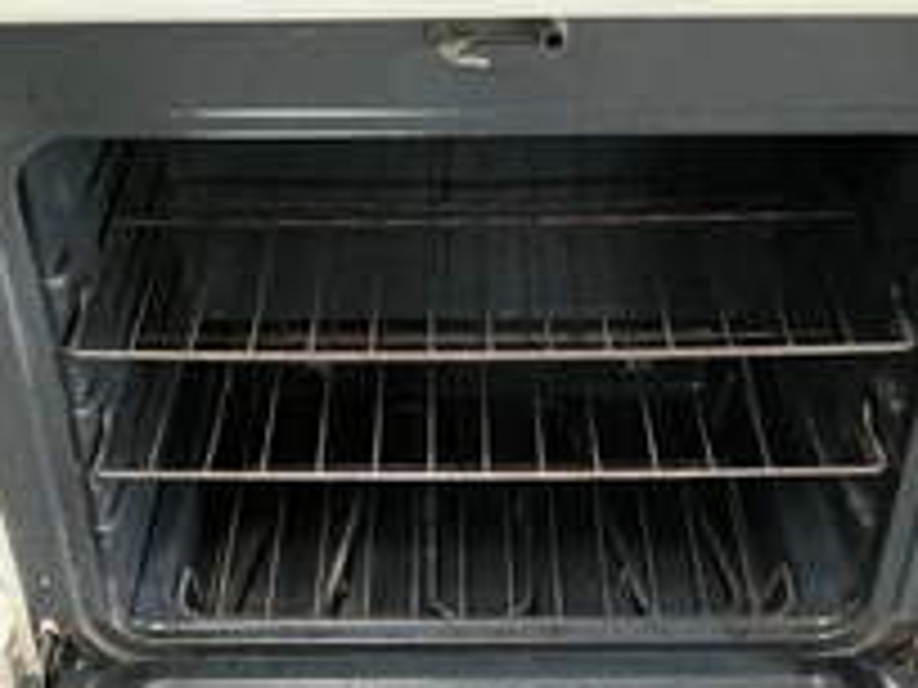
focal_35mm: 57
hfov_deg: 33.8
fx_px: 1512
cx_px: 459
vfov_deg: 24.9
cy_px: 625
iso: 500
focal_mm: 3
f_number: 1.8
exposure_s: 1/30
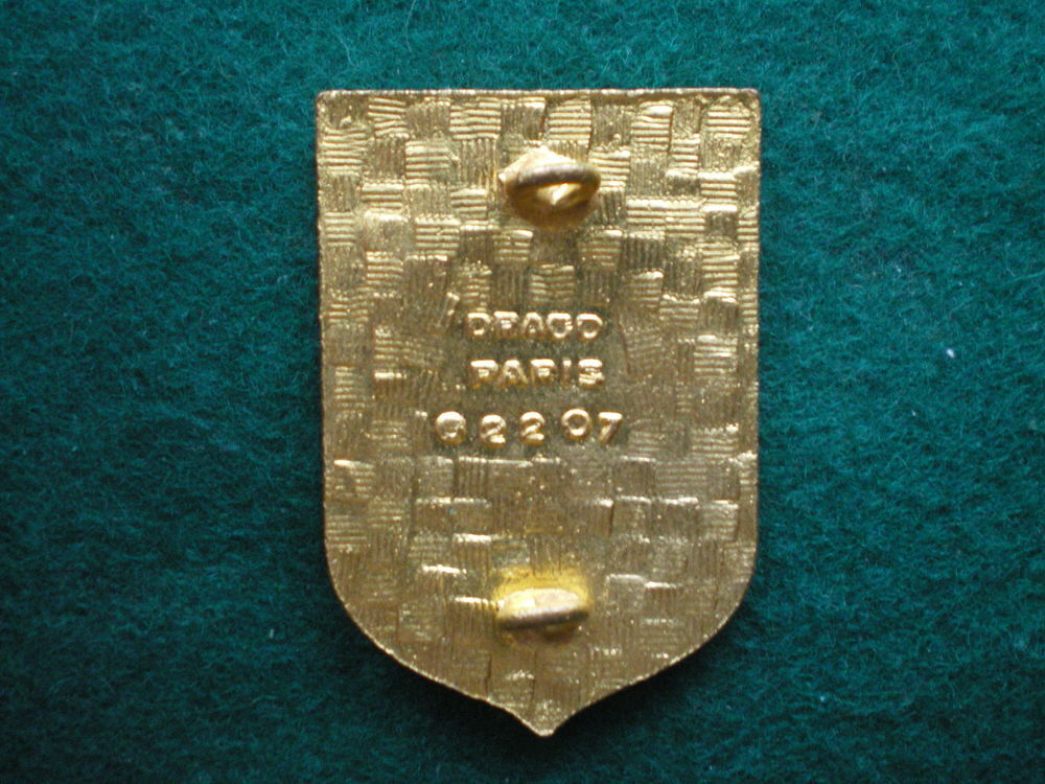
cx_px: 522
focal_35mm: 38
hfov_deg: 49.0
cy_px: 392
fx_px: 1147
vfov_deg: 37.7
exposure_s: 1/13
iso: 400
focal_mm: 6.3
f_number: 3.1
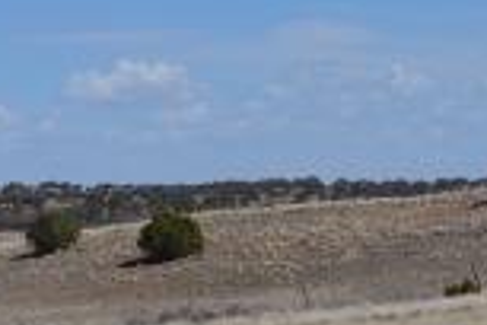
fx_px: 3395
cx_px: -500
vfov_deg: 5.5
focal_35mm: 251
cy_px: 266
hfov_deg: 7.8
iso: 100
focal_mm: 32
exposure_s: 1/400
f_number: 10
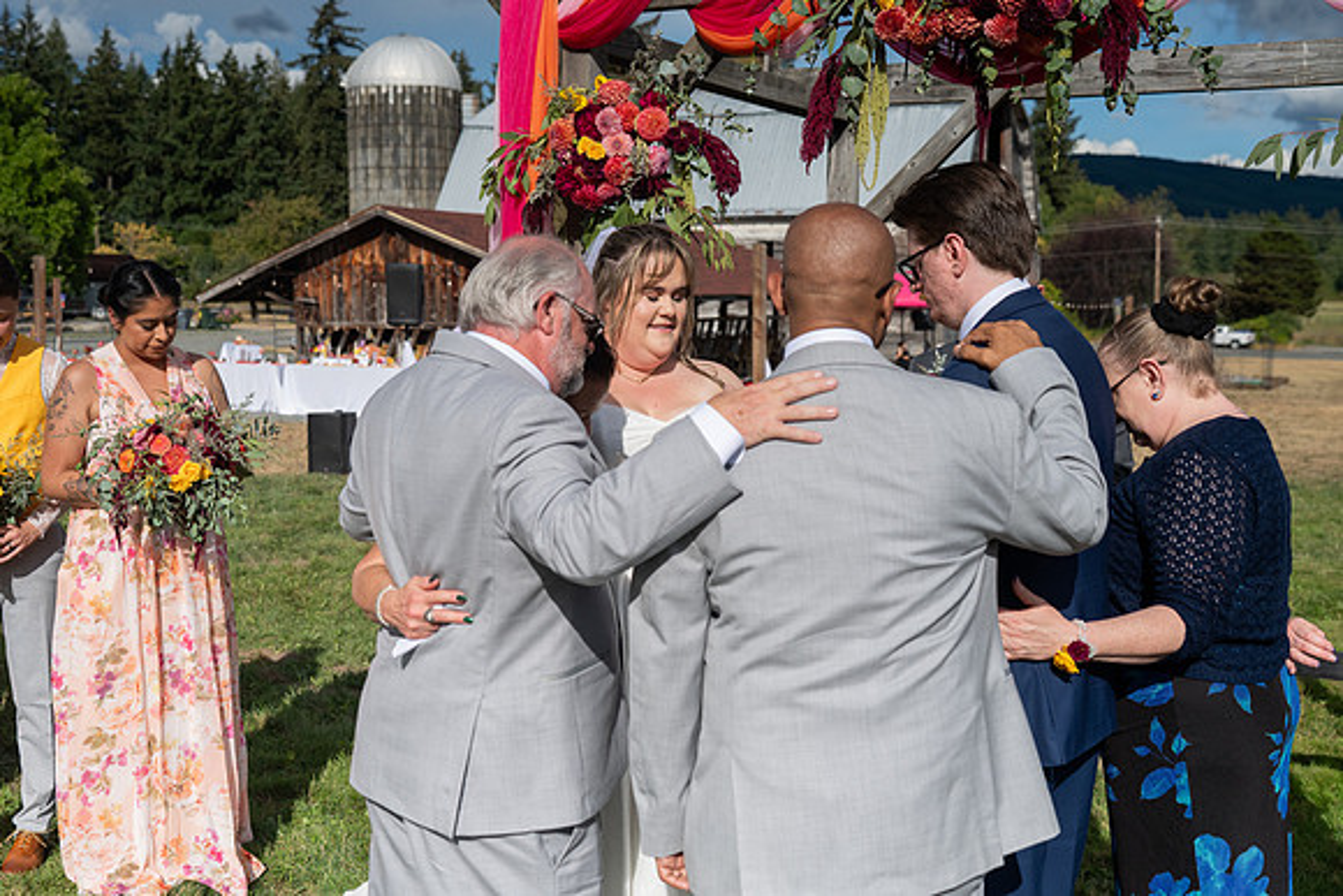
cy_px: 448
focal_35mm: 42
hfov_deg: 46.4
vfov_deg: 31.9
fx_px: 1567
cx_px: 672
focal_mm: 42
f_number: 4.5
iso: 400
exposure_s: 1/8000
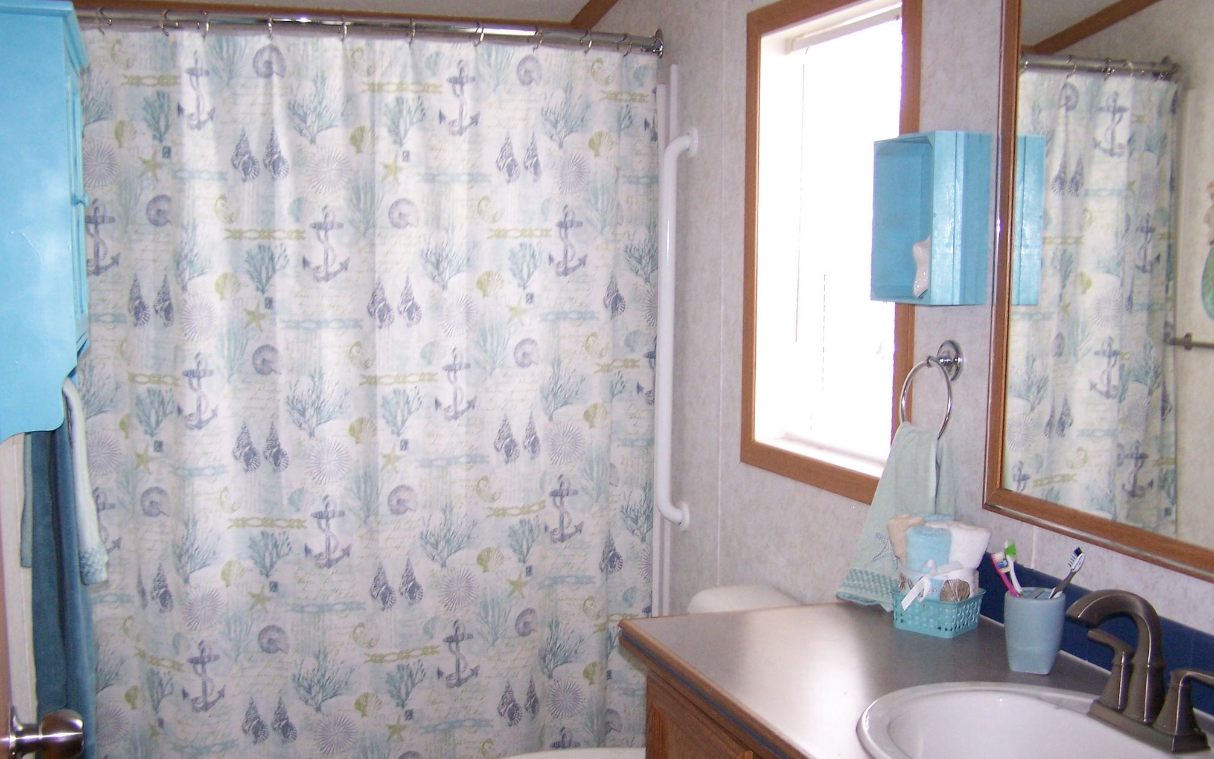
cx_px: 617
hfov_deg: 48.2
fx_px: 1357
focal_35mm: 41
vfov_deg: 31.2
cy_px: 445
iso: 140
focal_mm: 6.3
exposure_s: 1/60
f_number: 2.8
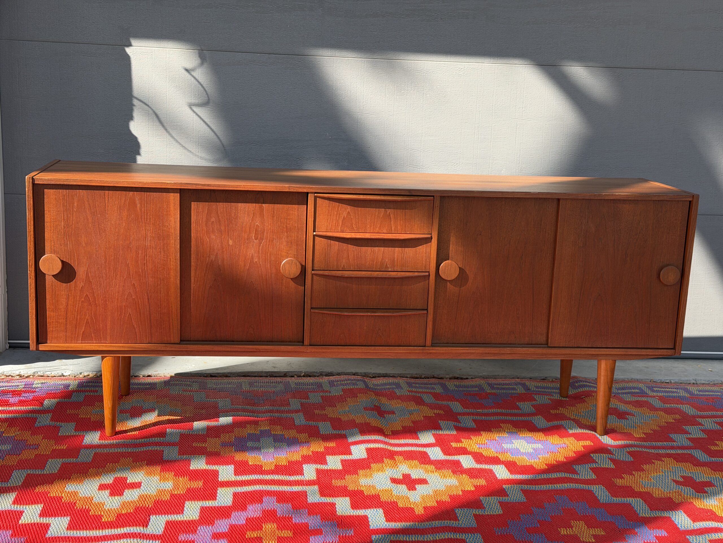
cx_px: 362
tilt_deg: -9.5
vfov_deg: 30.3
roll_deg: -1.5
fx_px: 1003
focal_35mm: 48
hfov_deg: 39.7
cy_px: 272
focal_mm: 6.76
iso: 64
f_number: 1.78
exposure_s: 1/951
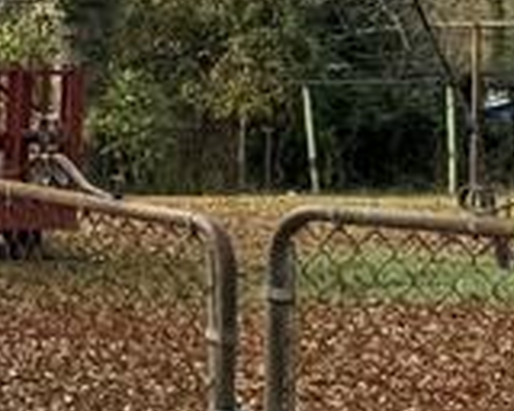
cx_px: -594
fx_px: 2282
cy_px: 132
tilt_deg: -3.1
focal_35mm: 150
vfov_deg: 10.3
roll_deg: -2.7
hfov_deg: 11.3
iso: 80
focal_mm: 6.76
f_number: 1.78
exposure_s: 1/325
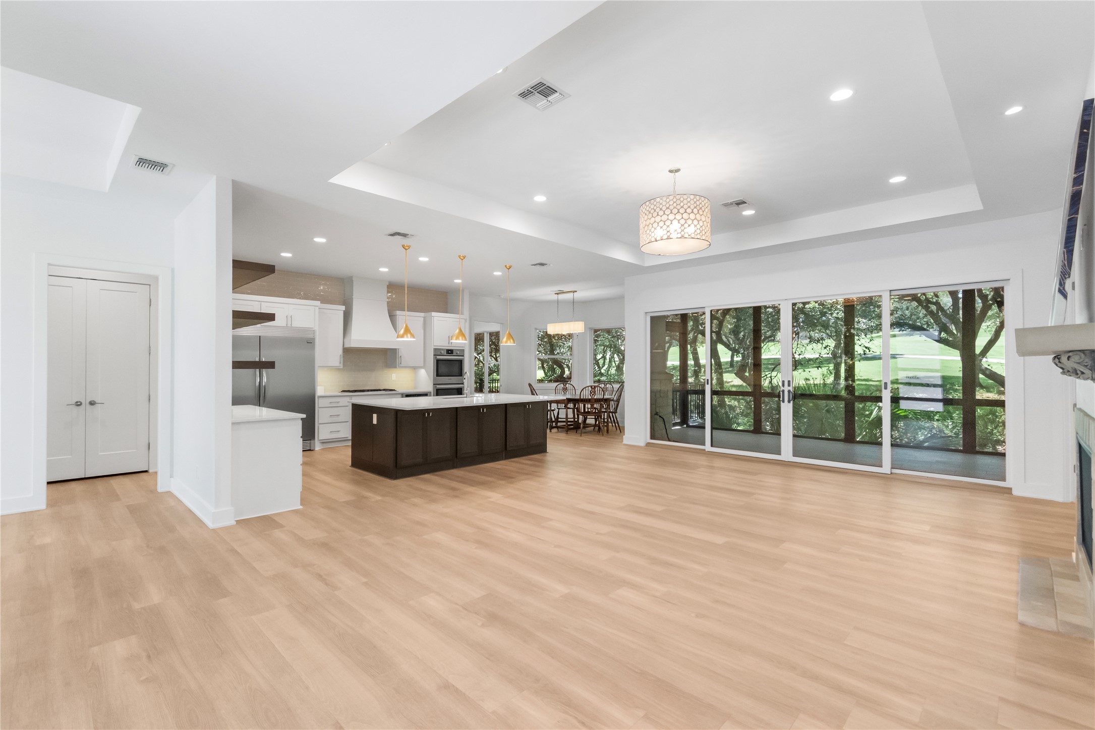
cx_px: 548
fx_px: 456
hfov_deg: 100.4
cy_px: 365
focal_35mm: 15
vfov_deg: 77.3
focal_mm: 10
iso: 2500
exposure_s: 1/80
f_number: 4.5
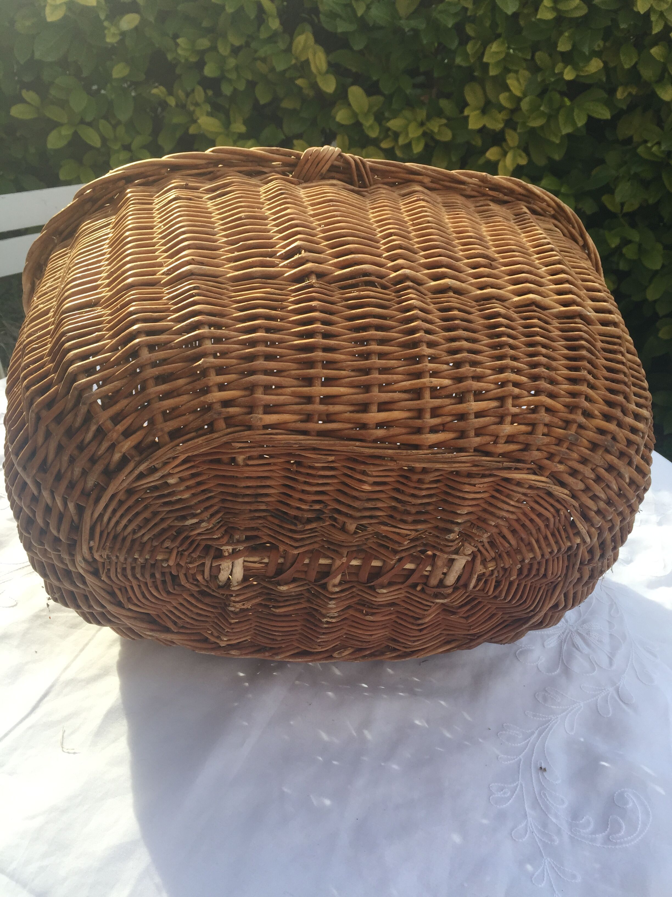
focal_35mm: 29
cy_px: 448
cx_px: 336
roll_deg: -11.0
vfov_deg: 61.7
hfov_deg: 48.2
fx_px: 751
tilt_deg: -33.1
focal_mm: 4.15
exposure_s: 1/520
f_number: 2.2
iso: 32
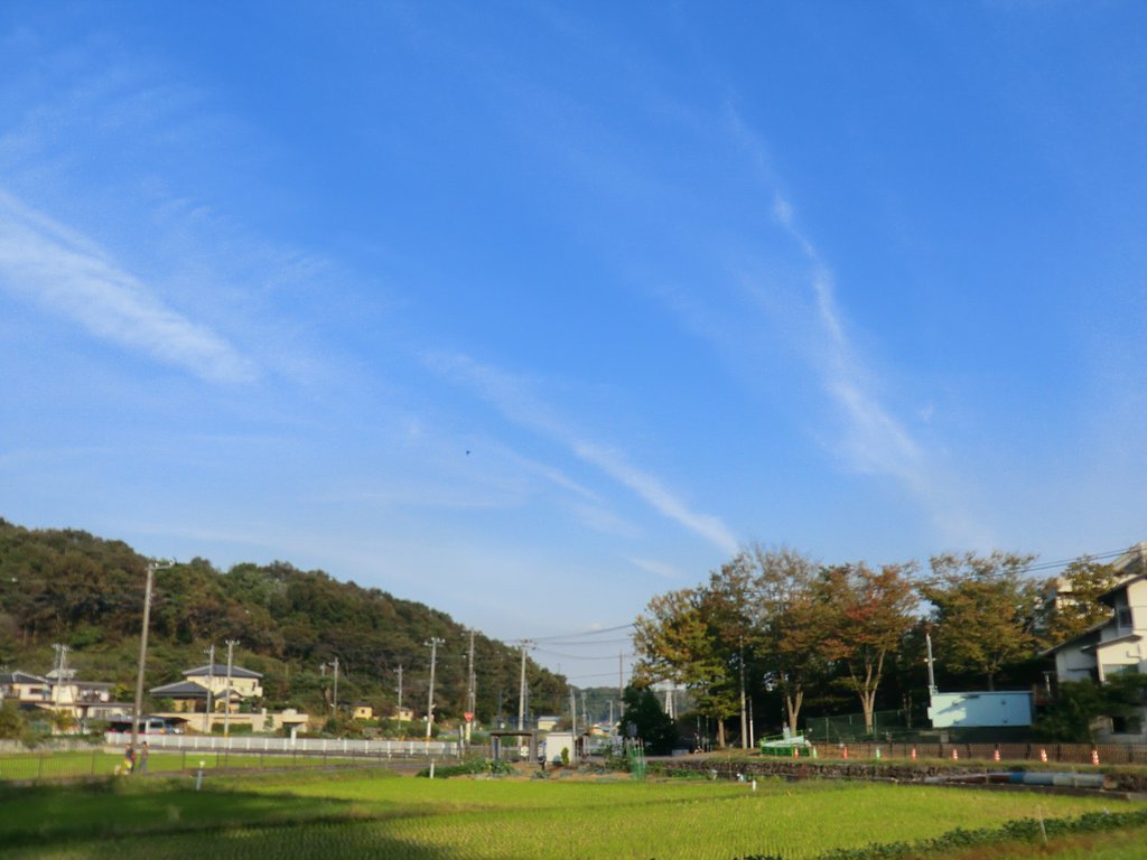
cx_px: 574
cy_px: 430
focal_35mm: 34
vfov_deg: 41.8
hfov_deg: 54.0
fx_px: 1127
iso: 64
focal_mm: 6.1
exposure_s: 1/125
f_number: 8.4
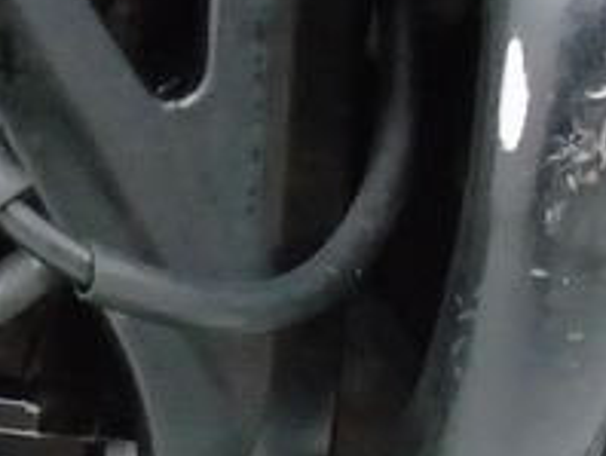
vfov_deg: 7.0
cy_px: 814
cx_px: -223
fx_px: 3611
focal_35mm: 206
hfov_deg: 9.4
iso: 800
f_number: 3.8
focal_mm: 6.1
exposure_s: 1/30
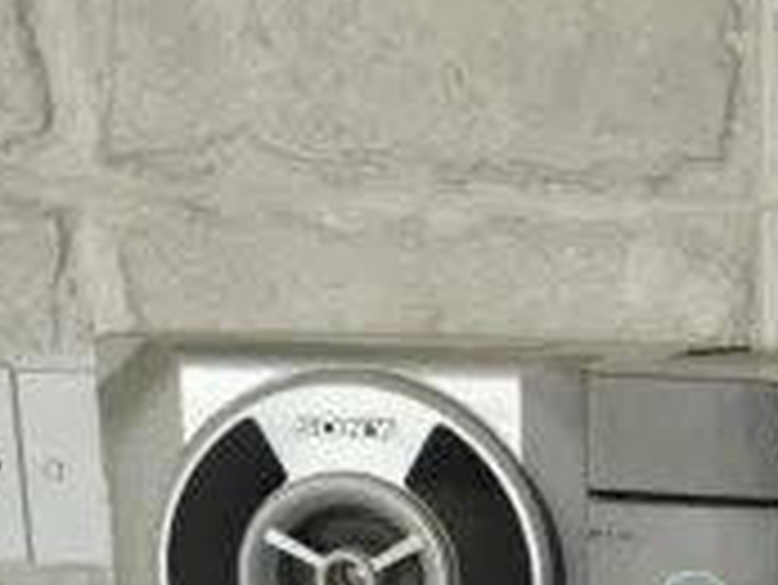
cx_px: 1012
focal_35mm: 85
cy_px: 824
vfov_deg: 16.2
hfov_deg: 20.9
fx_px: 1912
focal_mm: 6.4
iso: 500
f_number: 1.8
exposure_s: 1/24
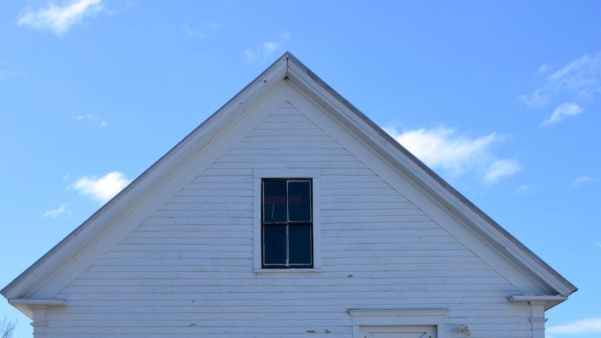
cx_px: 301
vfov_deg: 18.4
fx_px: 988
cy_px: 412
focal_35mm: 62
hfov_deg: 33.8
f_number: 10
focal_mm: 26
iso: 200
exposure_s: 1/400
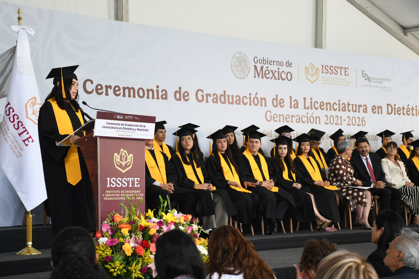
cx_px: 210
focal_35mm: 78
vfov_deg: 17.5
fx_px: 908
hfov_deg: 26.0
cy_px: 140
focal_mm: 52
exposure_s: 1/125
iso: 500
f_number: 5.6
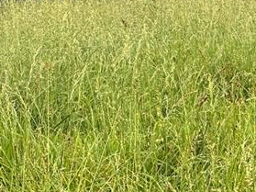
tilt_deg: -0.7
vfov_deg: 5.2
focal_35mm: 283
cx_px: 429
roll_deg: +4.1
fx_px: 2092
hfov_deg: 6.9
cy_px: -40
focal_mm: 9
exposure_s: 1/99
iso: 50
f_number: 2.8
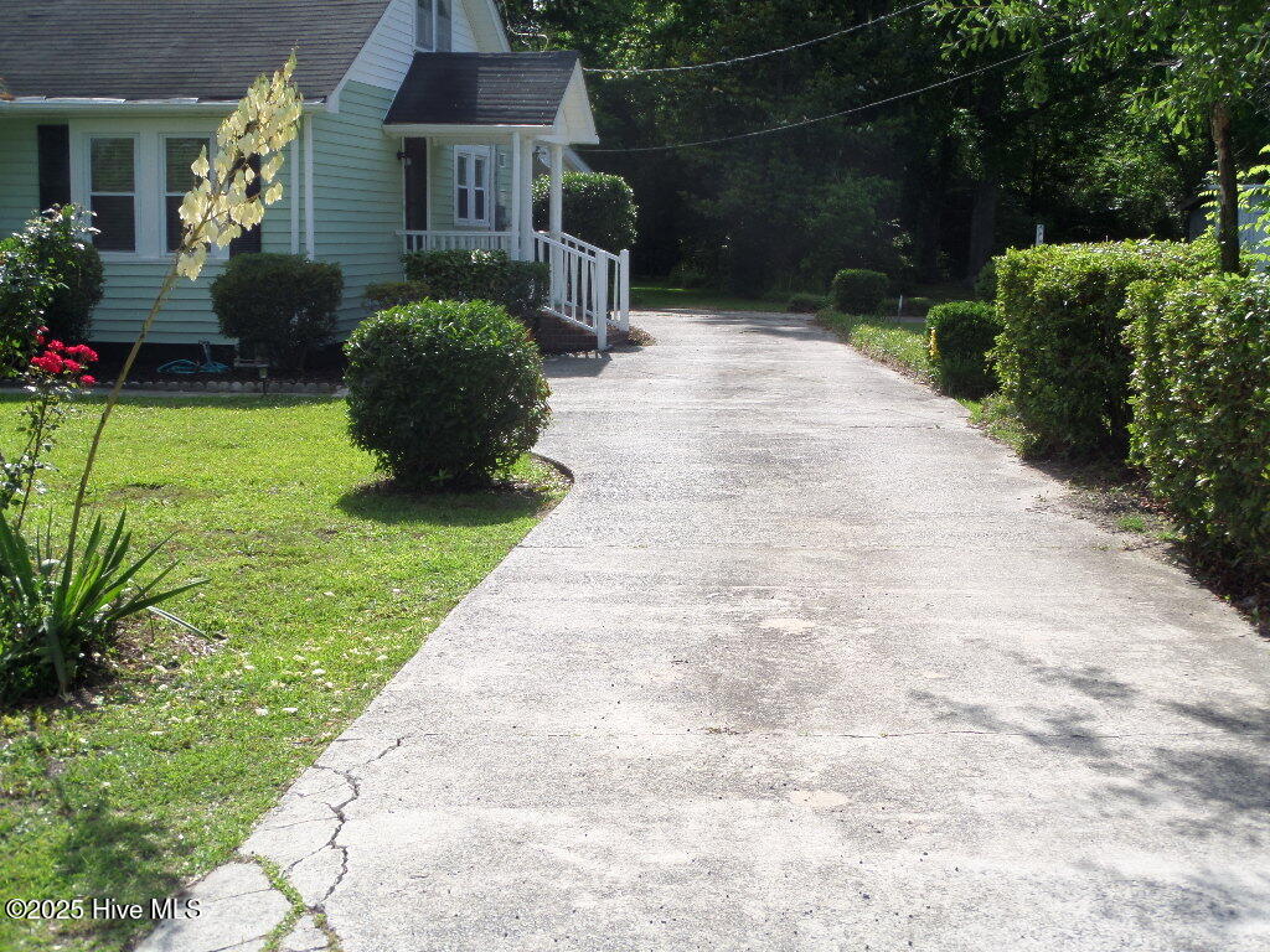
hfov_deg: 36.2
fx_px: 1944
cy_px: 476
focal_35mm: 53
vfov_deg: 27.5
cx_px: 635
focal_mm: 8.7
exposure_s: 1/500
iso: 100
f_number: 3.8
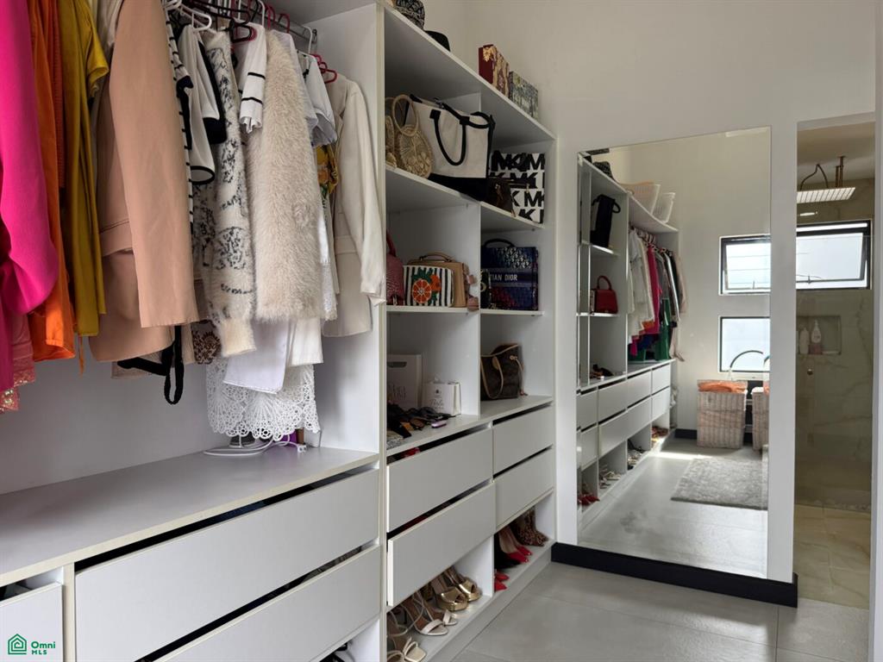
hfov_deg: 71.6
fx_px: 612
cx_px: 442
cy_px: 331
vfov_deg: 56.8
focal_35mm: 24
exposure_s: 1/312
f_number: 1.78
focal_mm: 6.76
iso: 100
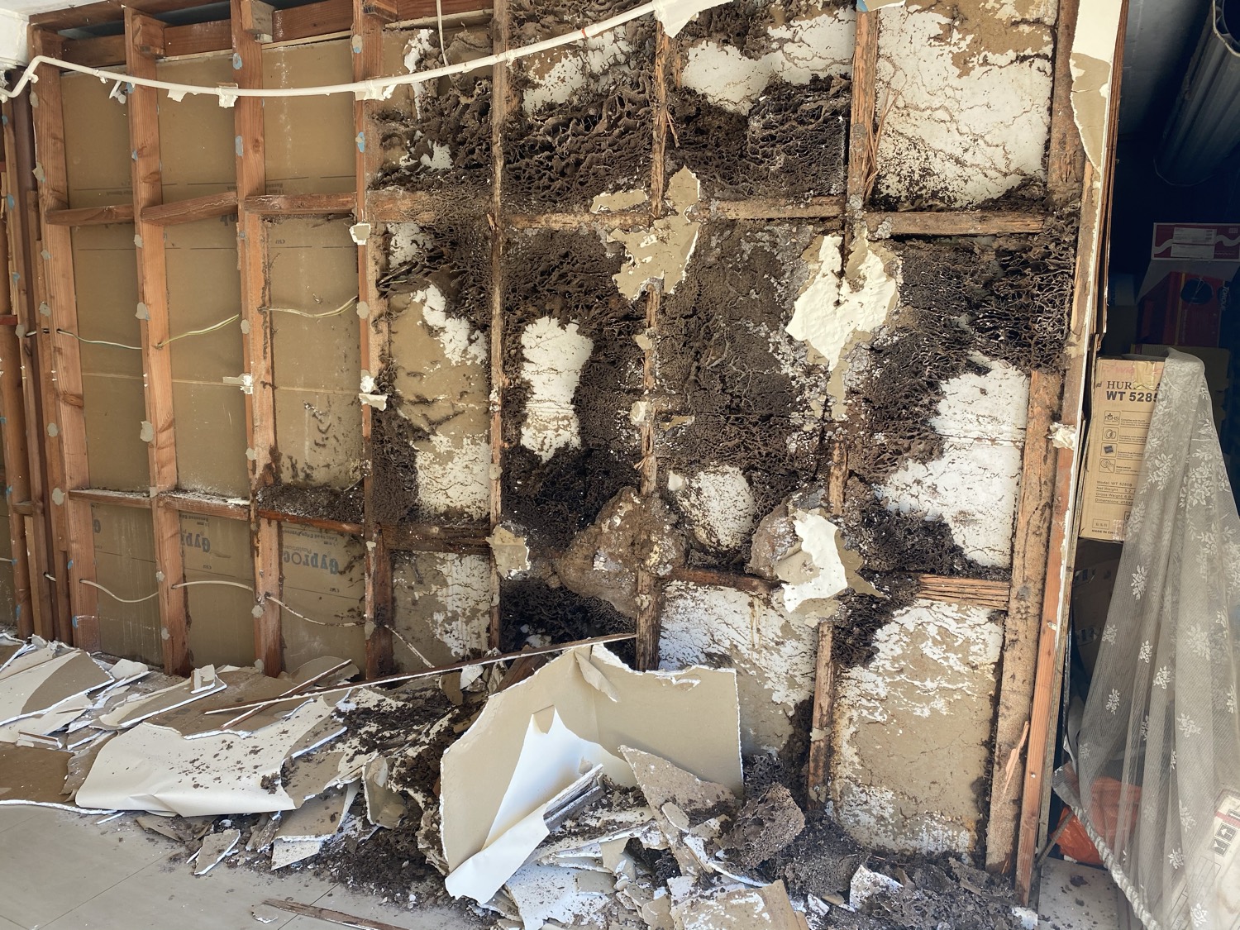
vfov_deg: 53.1
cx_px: 620
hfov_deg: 67.3
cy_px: 465
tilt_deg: -10.6
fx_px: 931
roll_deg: -1.3
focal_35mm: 26
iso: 40
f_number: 1.8
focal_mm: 4.25
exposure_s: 1/121
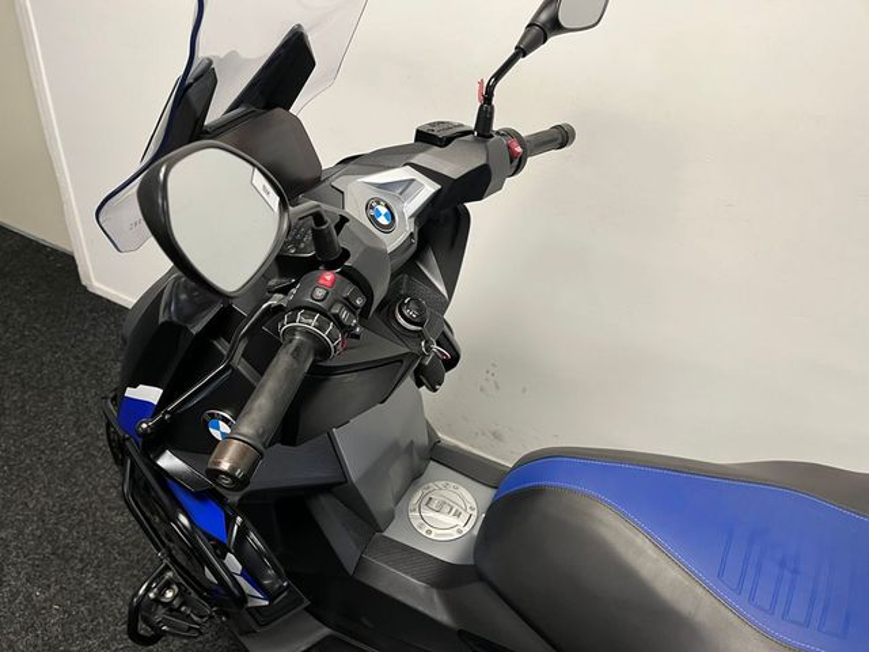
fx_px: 653
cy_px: 326
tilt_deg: -33.6
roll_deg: -4.5
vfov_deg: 53.1
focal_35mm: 26
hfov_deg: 67.3
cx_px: 434
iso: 100
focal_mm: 5.1
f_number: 1.6
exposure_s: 1/50
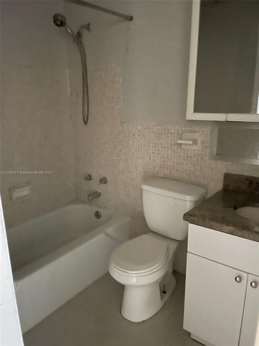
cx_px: 130
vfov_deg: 67.3
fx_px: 259
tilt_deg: -12.6
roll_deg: +1.9
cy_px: 173
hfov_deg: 53.1
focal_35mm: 26
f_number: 1.6
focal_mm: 4.2
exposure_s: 1/15
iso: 1000
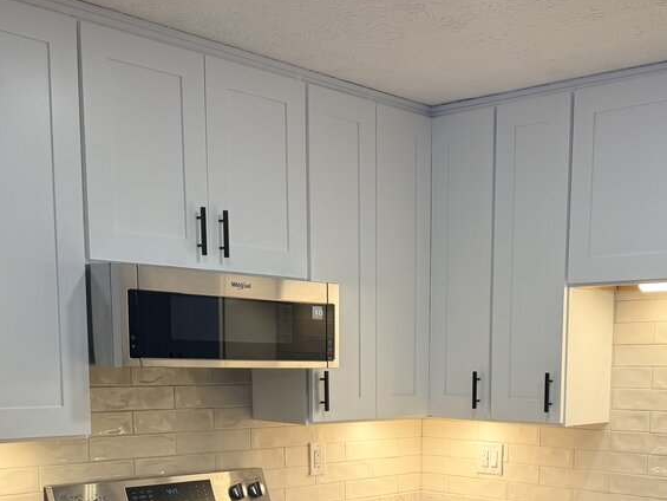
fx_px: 983
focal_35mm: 51
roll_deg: -0.2
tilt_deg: -7.7
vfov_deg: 27.2
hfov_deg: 37.1
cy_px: 487
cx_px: 442
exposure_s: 1/143
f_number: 1.78
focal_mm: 6.76
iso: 64
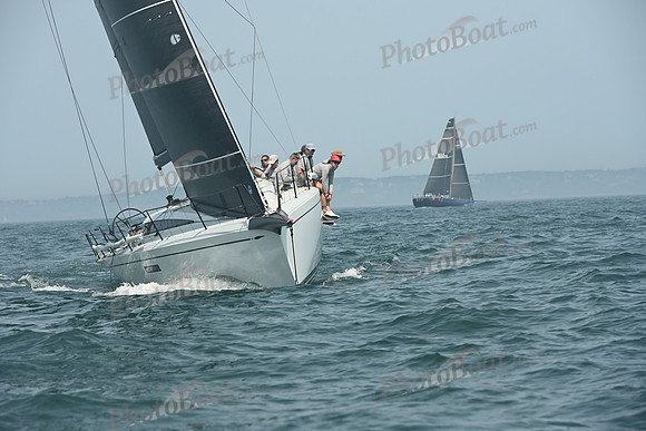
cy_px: 216
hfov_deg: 13.2
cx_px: 323
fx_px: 2782
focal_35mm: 155
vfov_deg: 8.9
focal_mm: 155
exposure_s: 1/1250
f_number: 7.1
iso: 320
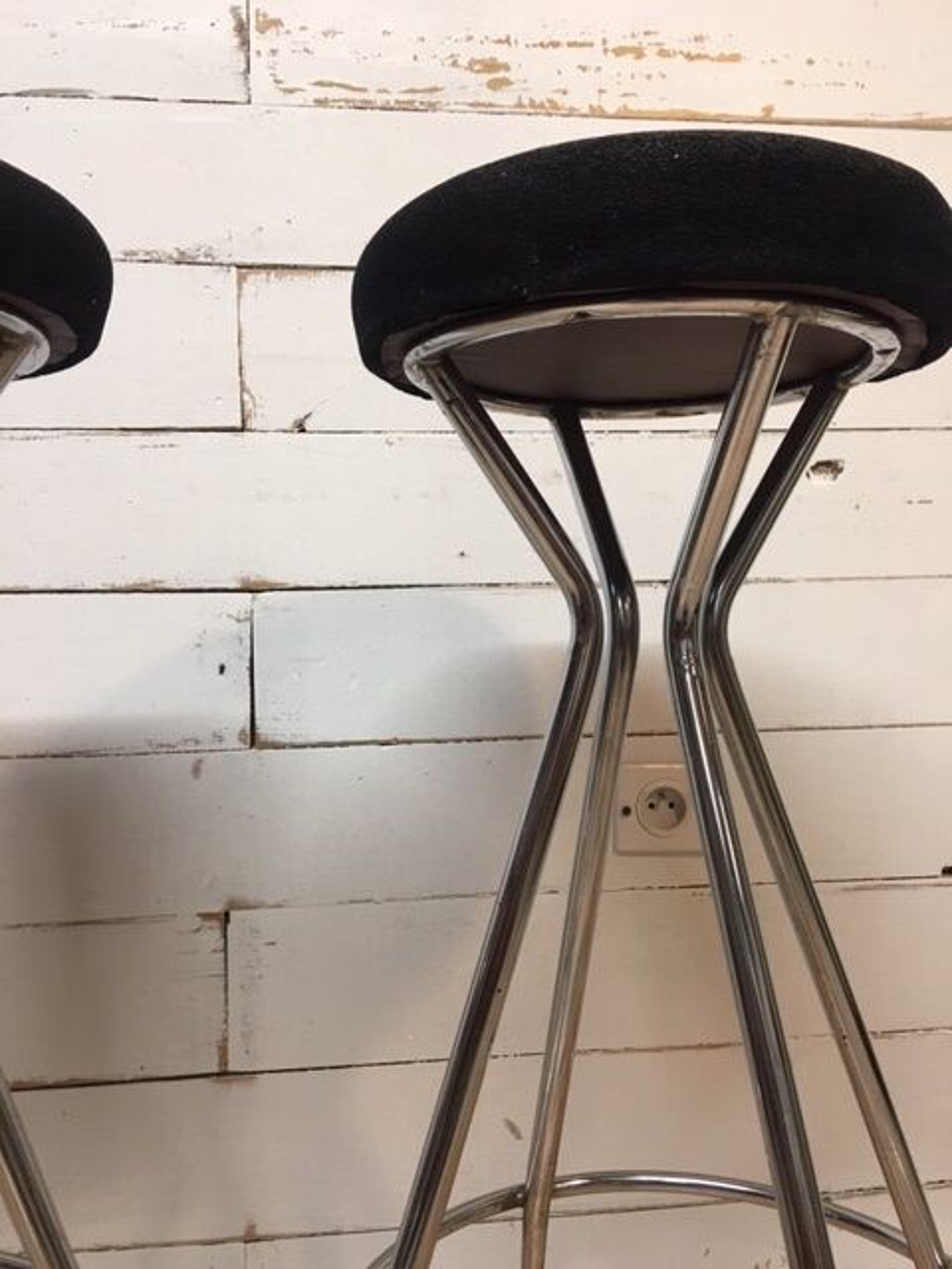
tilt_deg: +0.3
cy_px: 634
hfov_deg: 48.2
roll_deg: +0.5
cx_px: 476
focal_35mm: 29
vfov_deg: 61.7
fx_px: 1063
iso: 40
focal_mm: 4.15
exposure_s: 1/17
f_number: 2.2
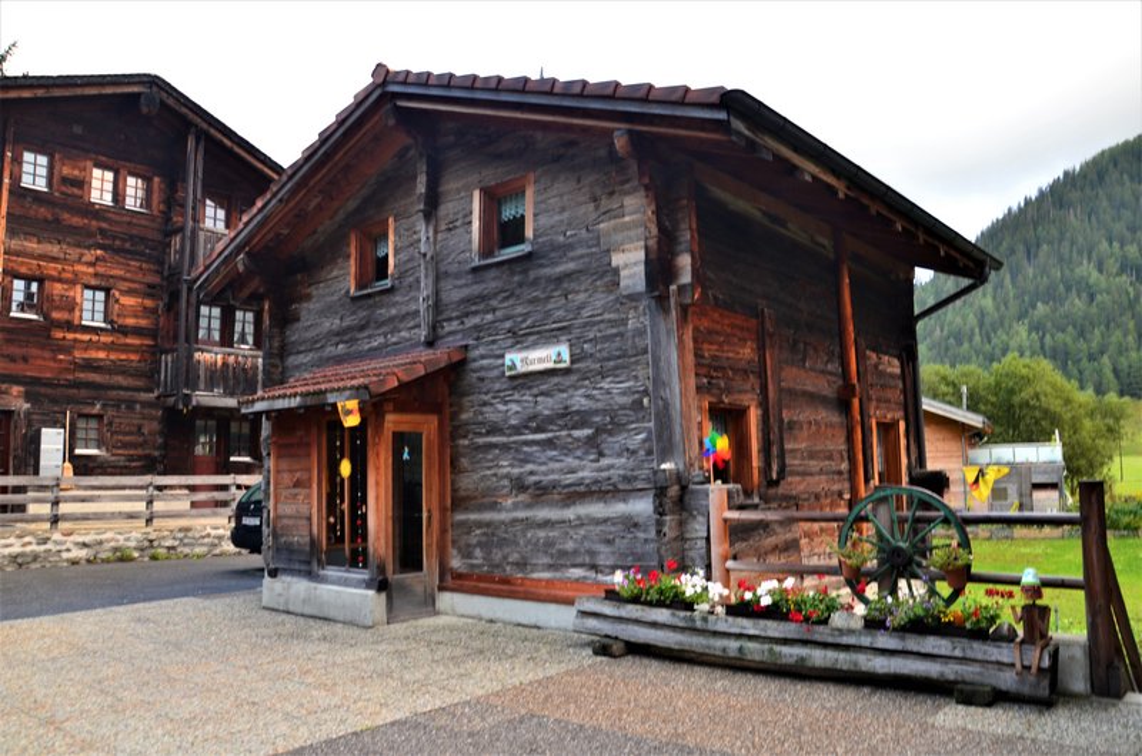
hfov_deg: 67.5
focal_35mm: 27
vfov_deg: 47.7
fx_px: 855
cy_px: 378
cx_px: 571
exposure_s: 1/13
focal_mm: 18
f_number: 6.3
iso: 320
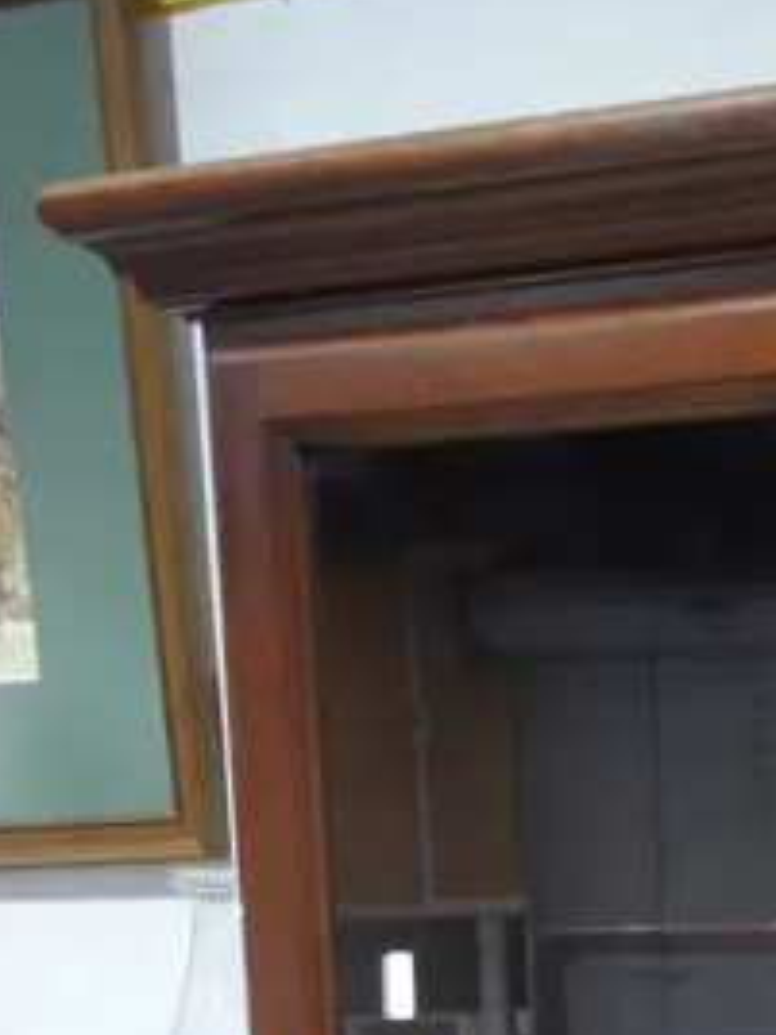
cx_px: 1093
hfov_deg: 13.2
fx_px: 3198
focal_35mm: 107
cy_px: 1954
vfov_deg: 15.4
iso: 1000
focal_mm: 14
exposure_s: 1/60
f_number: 3.5
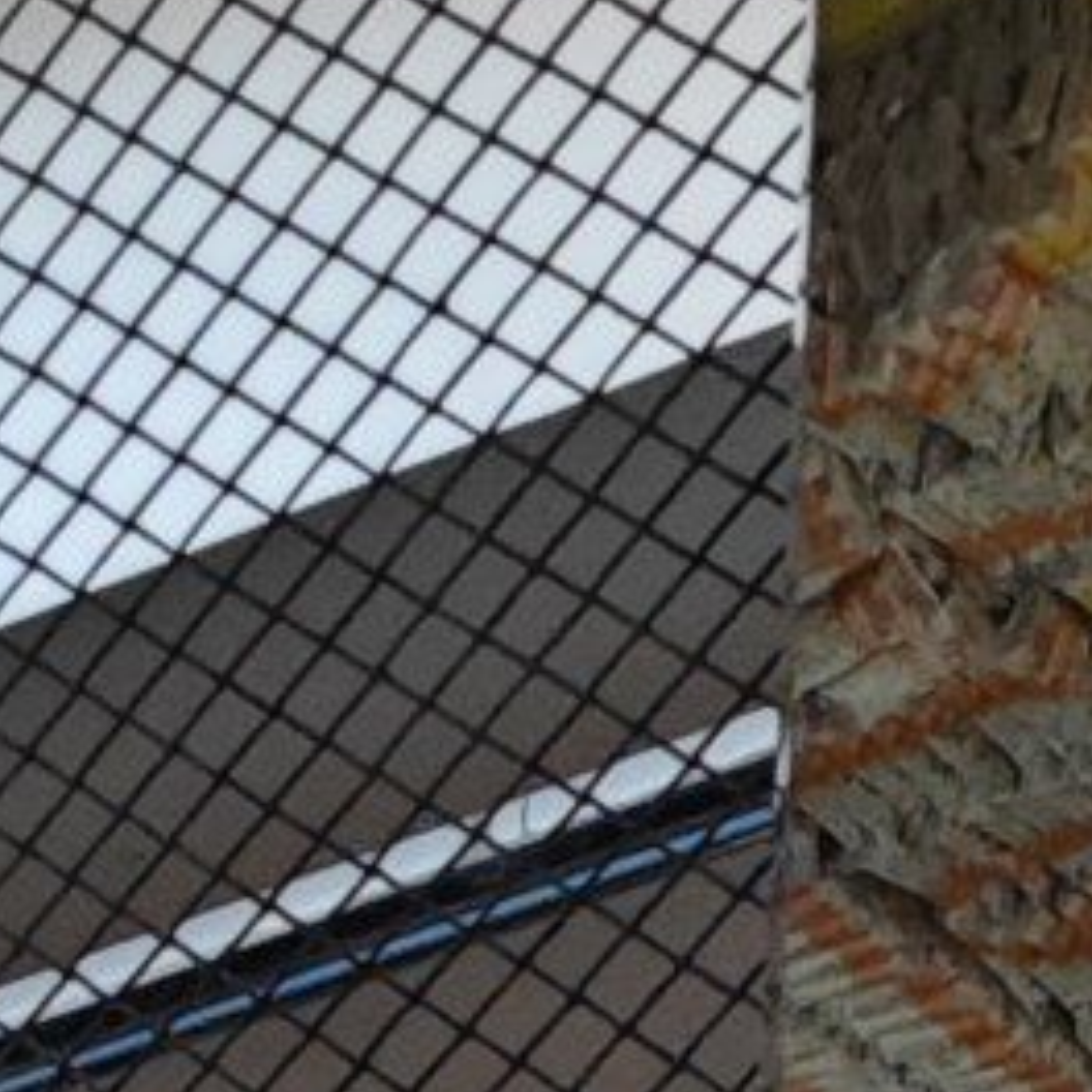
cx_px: 1299
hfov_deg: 8.3
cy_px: 4196
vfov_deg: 6.7
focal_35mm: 210
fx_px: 7495
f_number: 1.8
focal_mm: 5.43
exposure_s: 1/100
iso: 320
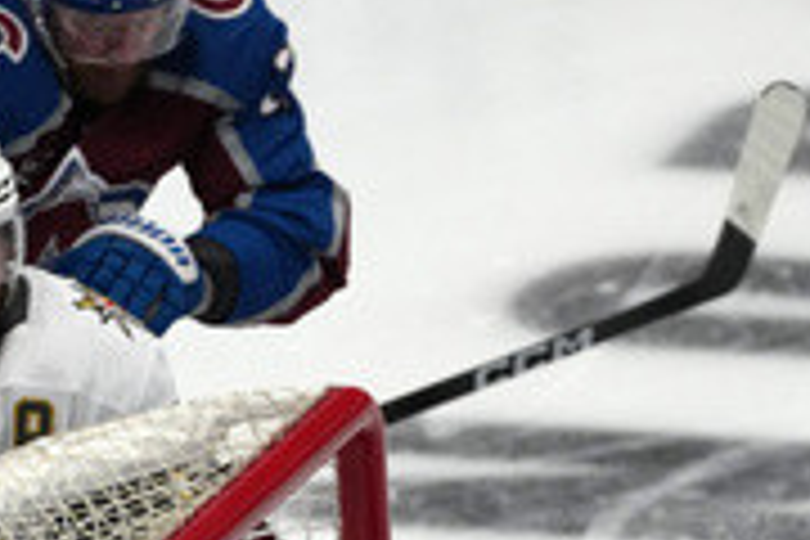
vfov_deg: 0.8
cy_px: 731
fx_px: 38382
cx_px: 450
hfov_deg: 1.2
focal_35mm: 1706
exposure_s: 1/2000
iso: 2500
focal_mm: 600
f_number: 4
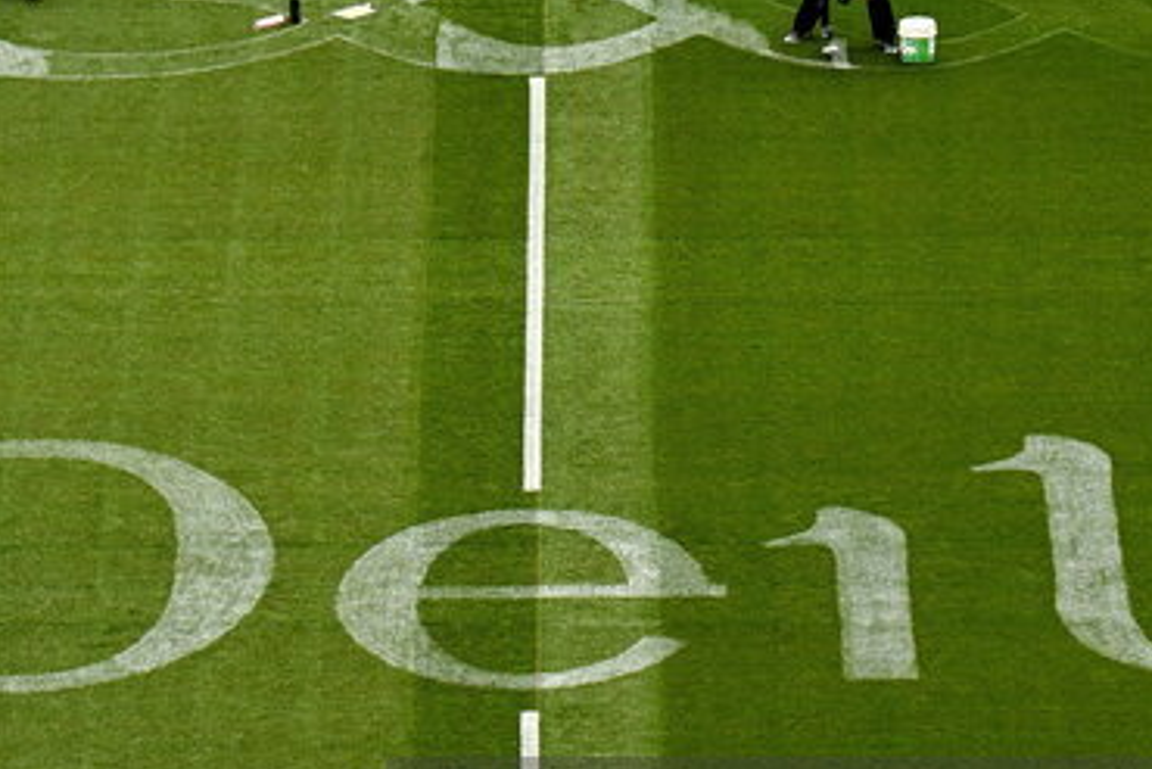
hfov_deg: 5.5
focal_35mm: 374
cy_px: 627
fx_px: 11972
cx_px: 542
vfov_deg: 3.7
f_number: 4.5
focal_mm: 135
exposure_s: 1/2000
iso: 400
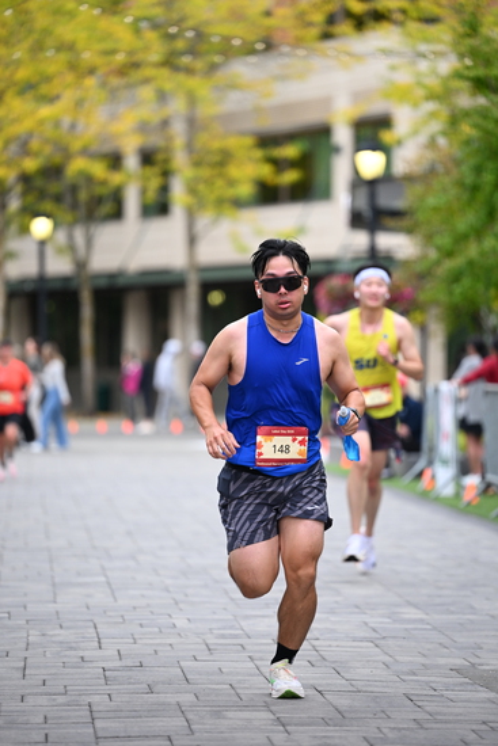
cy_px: 373
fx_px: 3629
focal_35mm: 175
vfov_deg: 11.7
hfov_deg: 7.9
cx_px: 249
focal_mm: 175
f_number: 2.8
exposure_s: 1/1600
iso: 1000
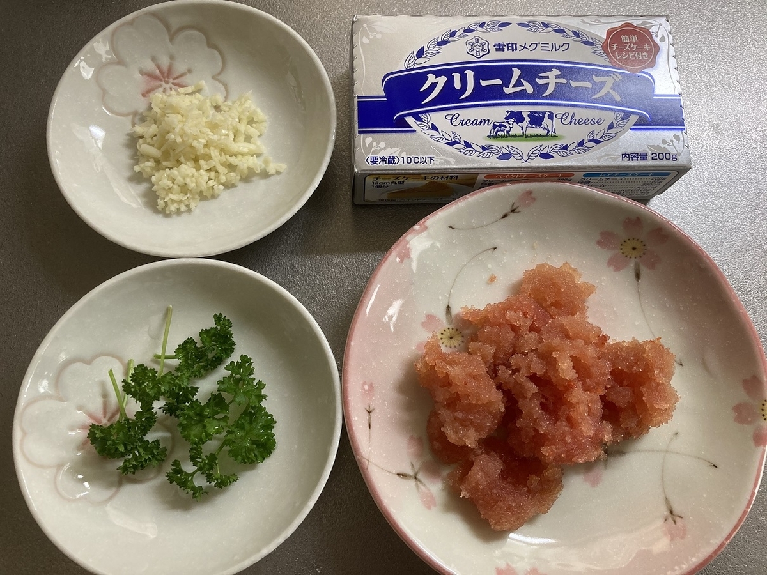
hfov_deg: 63.4
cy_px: 288
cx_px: 384
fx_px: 620
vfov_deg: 49.7
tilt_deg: -74.5
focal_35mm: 28
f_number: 1.8
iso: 125
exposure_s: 1/50
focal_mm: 3.99
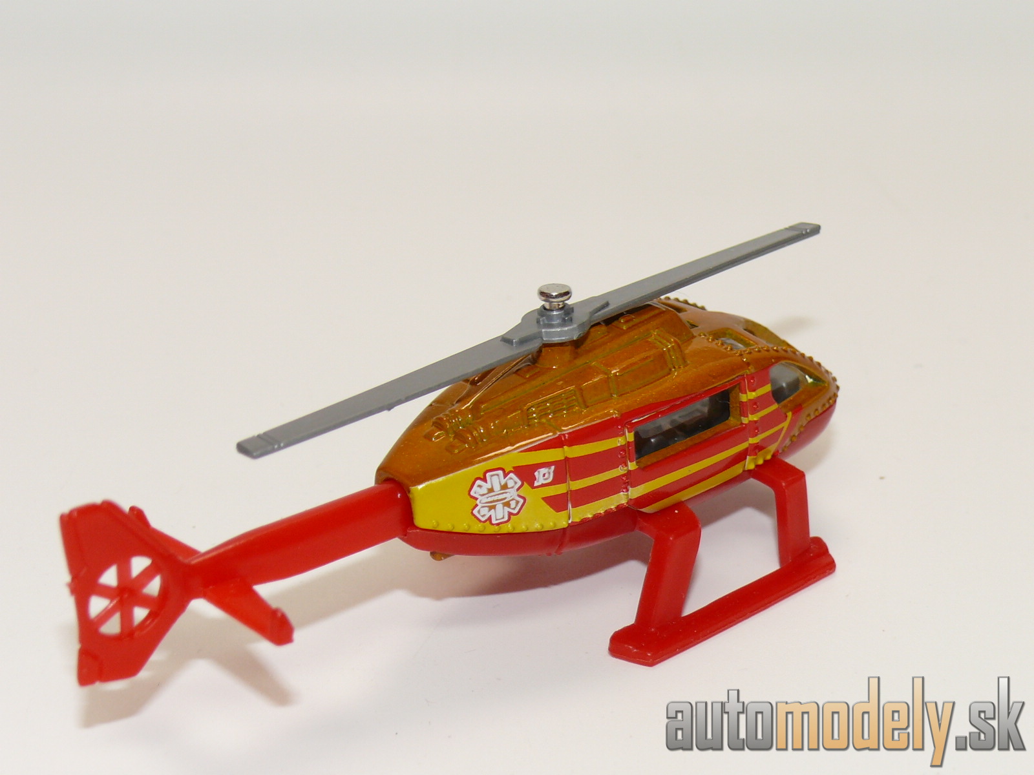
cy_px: 388
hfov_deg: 24.1
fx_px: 2420
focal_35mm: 81
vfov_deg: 18.2
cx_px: 517
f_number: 4
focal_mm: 11.9
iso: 100
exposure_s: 1/30
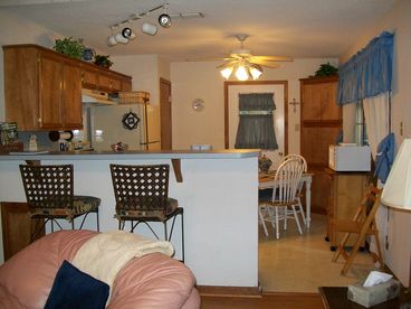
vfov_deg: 39.7
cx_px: 206
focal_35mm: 36
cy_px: 154
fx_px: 427
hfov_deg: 51.4
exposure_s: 1/60
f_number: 2.7
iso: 160
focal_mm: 6
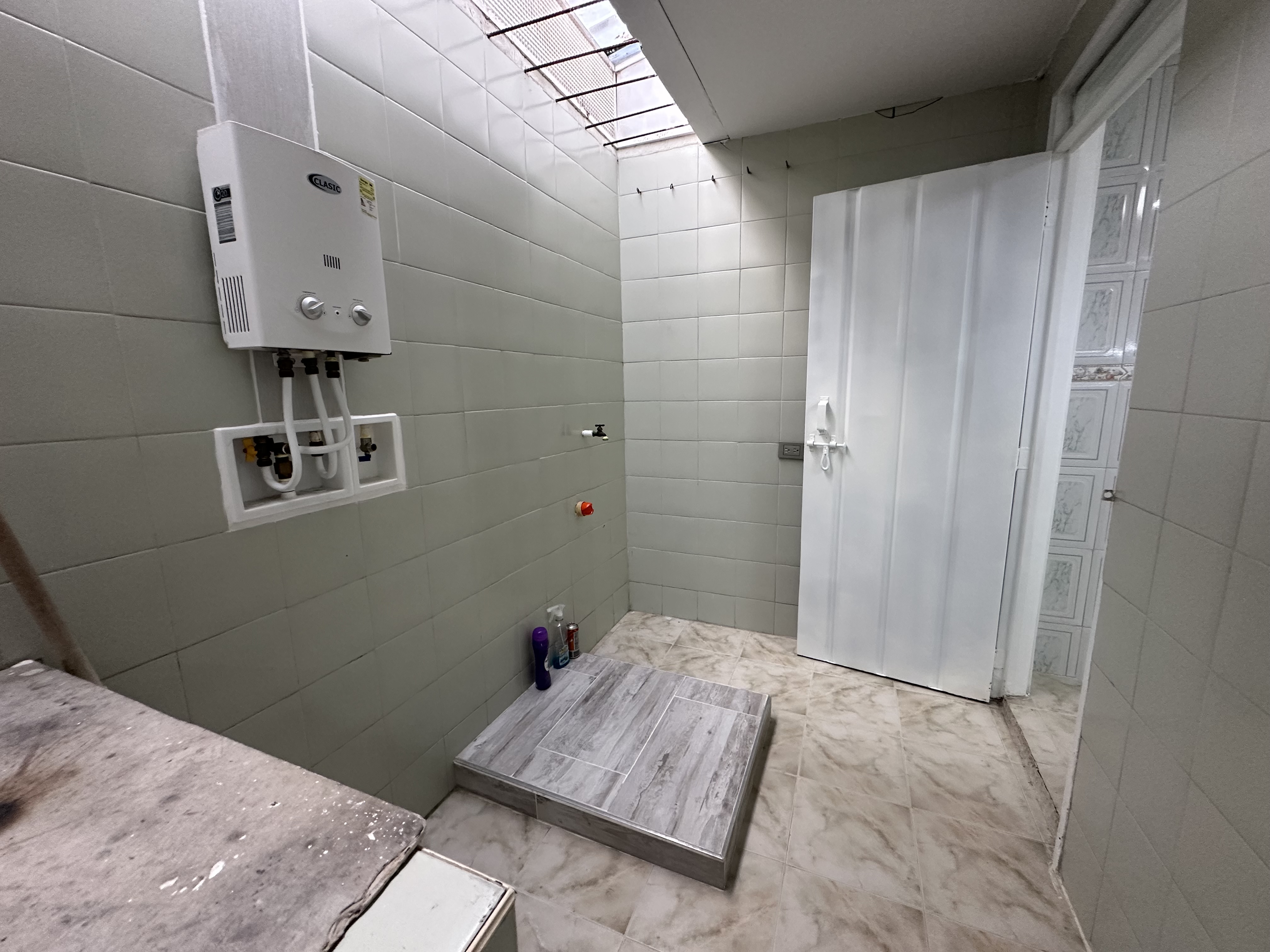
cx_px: 635
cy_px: 476
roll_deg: -0.8
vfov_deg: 85.7
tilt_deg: -9.8
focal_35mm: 14
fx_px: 514
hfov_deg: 102.1
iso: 250
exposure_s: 1/120
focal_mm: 2.22
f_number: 2.2
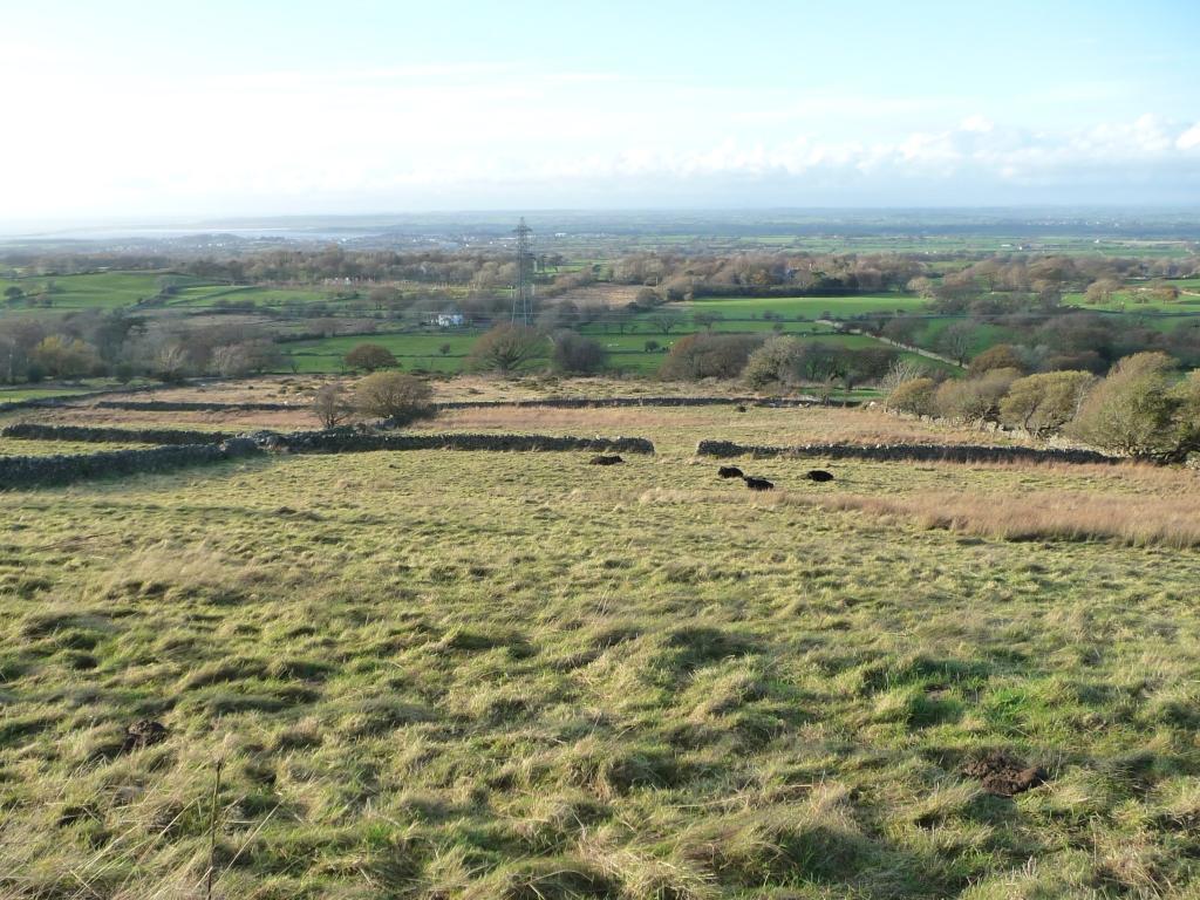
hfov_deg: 63.4
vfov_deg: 49.7
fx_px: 971
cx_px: 600
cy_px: 450
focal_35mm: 28
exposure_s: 1/320
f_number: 3.3
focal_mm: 4.7
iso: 160
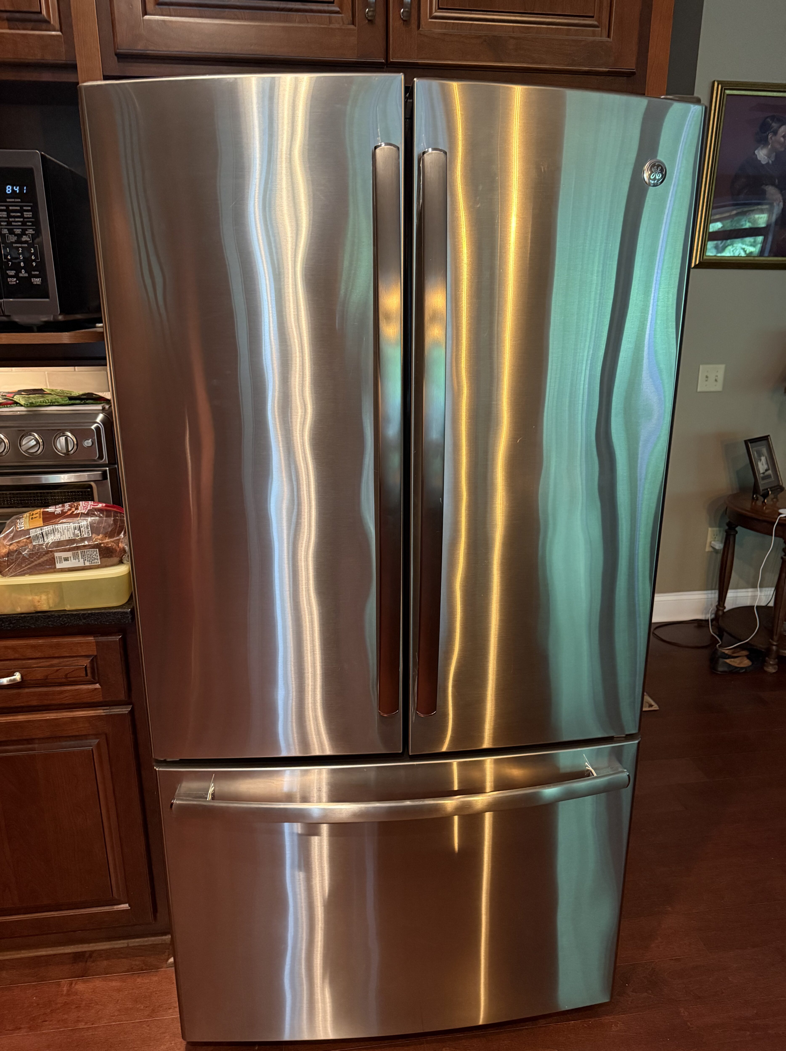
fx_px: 728
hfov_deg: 56.7
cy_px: 526
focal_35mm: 24
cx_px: 393
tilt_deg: -16.5
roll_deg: +0.4
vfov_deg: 71.6
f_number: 1.78
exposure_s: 1/60
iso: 640
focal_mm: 6.76
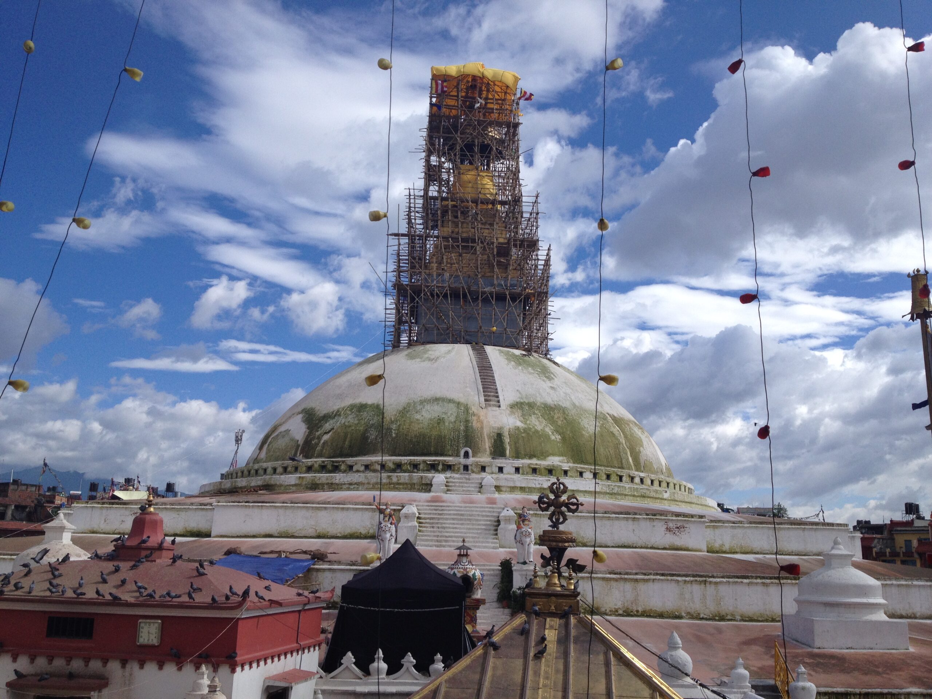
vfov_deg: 40.7
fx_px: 942
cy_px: 350
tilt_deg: +10.3
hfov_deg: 52.6
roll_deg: -2.5
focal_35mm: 35
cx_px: 466
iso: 50
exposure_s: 1/2762
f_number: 2.4
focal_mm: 4.28
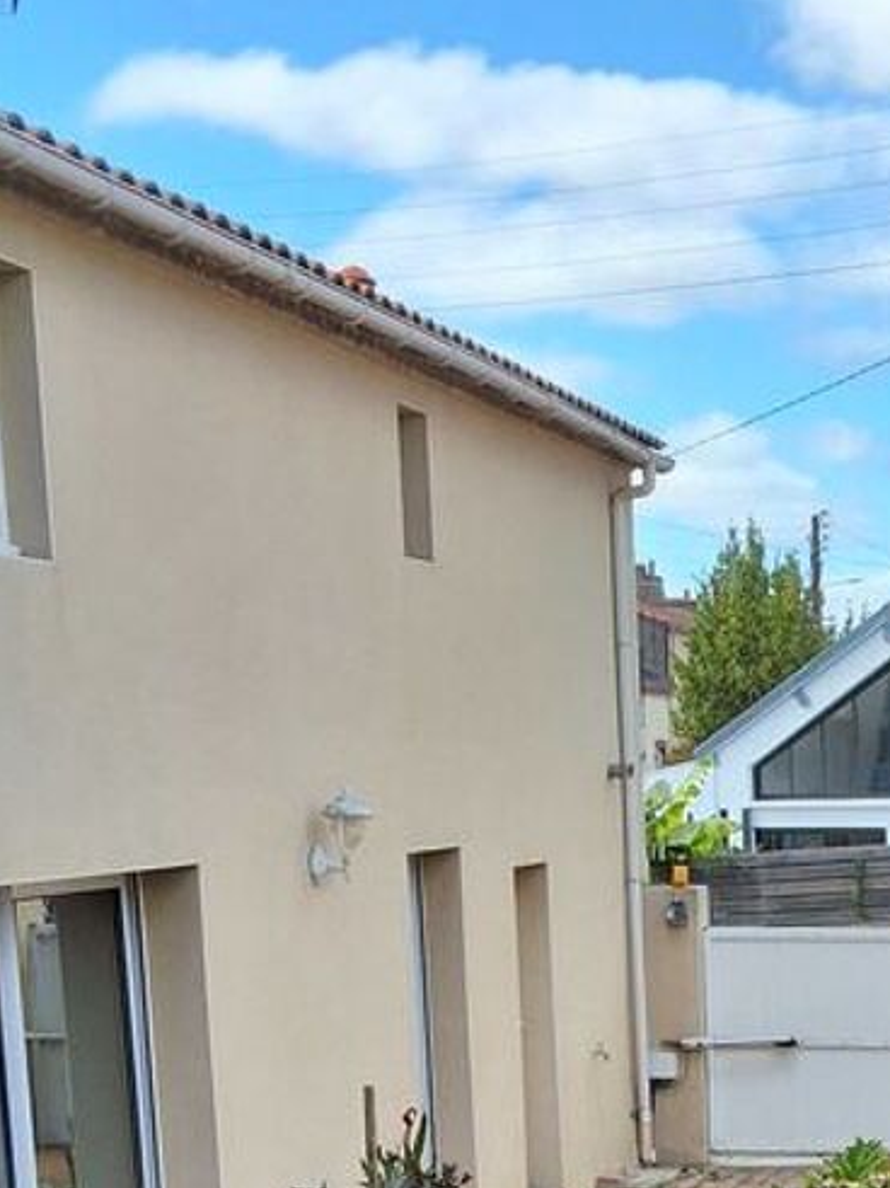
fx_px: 2606
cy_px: 1279
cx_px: 859
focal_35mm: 76
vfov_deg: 24.1
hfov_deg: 18.9
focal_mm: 2.91
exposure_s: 1/907
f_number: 1.9
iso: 32
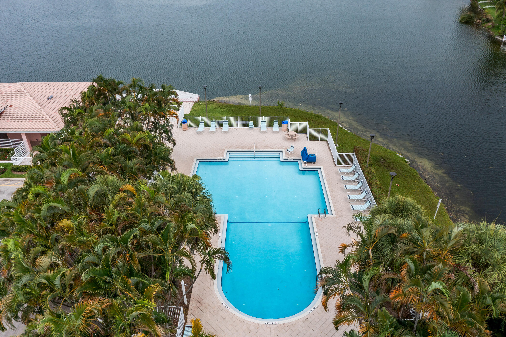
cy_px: 168
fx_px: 393
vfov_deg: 46.4
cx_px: 253
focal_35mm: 28
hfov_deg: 65.5
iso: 100
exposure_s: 1/200
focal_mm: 10.26
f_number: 5
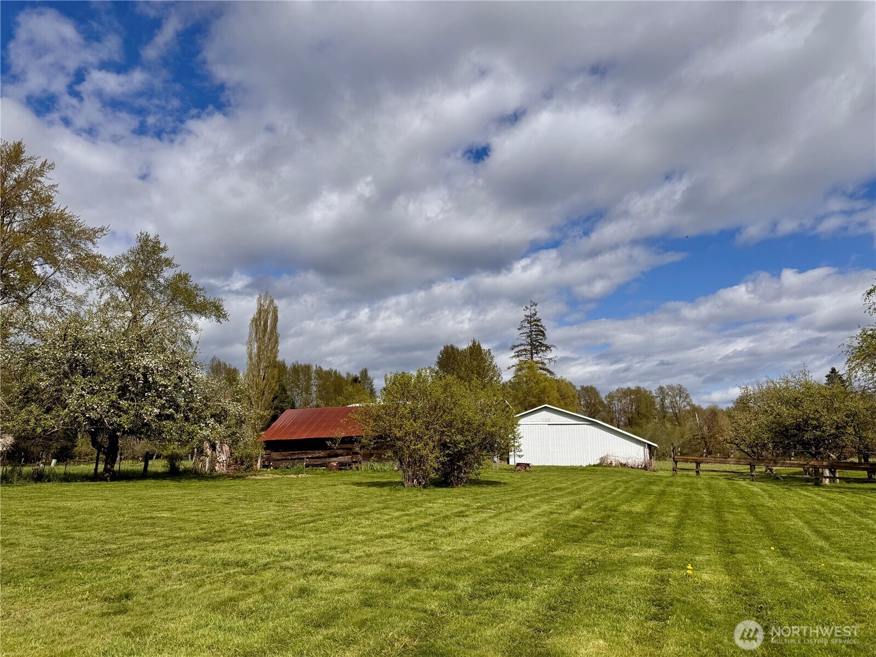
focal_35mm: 24
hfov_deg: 71.6
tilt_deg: +10.9
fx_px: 607
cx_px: 438
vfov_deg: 56.8
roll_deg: +0.5
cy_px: 328
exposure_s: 1/9009
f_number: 1.78
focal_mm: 6.76
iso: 80
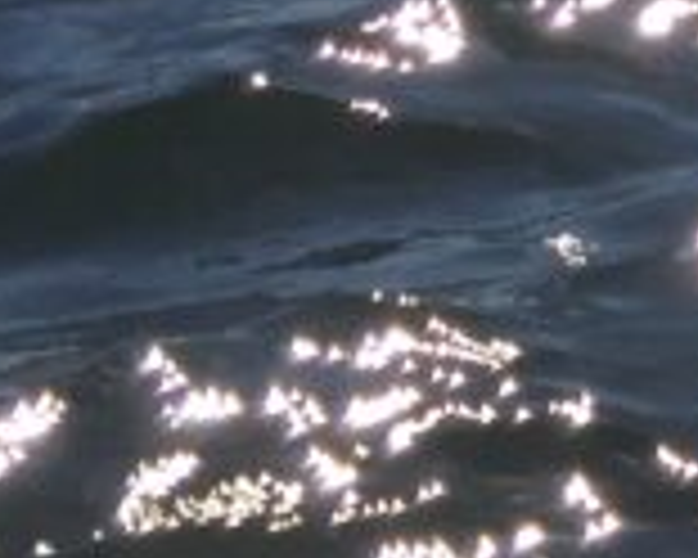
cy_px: -693
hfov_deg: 9.3
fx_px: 3863
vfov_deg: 7.8
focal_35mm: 187
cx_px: 1630
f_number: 2.2
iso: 32
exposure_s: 1/6623
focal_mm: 4.15
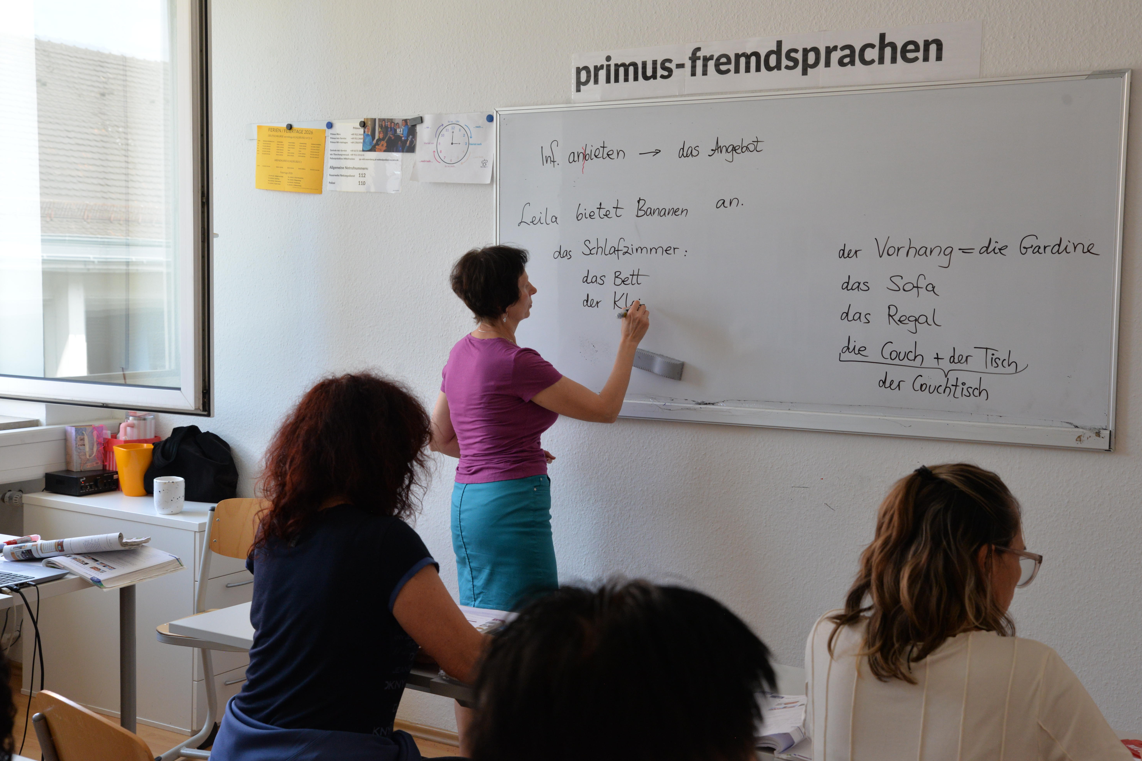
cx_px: 575
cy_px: 386
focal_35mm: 49
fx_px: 1554
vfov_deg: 27.5
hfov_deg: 40.3
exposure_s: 1/200
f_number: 7.1
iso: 1250
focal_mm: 48
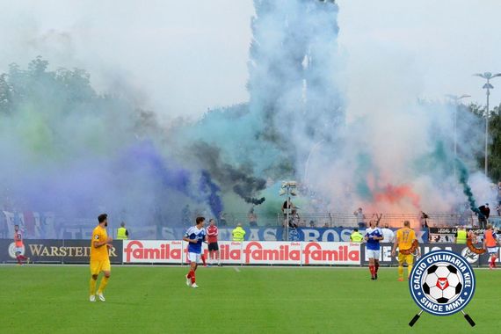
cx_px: 250
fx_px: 1461
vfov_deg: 13.0
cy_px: 167
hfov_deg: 19.5
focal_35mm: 105
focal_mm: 70
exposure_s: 1/640
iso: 5000
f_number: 10
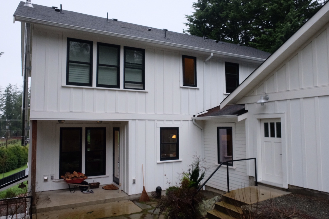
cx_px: 164
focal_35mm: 27
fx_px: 247
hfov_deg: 67.4
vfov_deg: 47.9
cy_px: 110
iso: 2000
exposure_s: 1/100
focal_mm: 18
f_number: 9
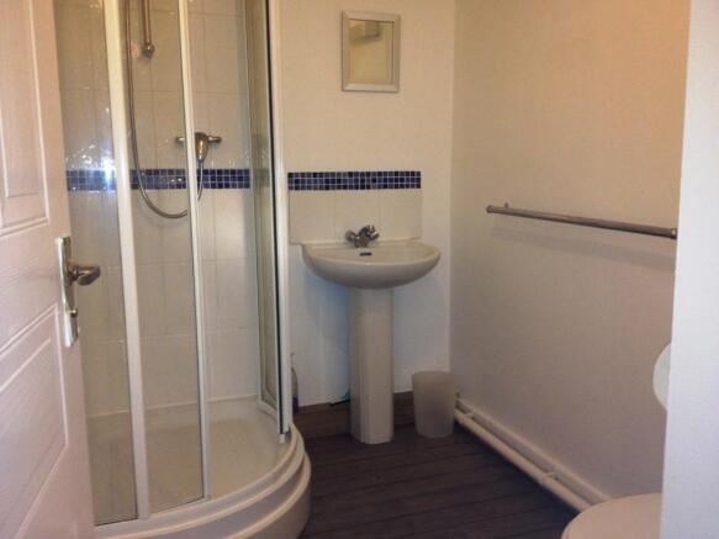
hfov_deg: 52.6
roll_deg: +1.2
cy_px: 270
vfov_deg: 40.7
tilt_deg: -9.1
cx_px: 360
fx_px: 727
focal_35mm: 35
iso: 125
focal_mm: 4.28
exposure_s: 1/20
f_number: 2.4
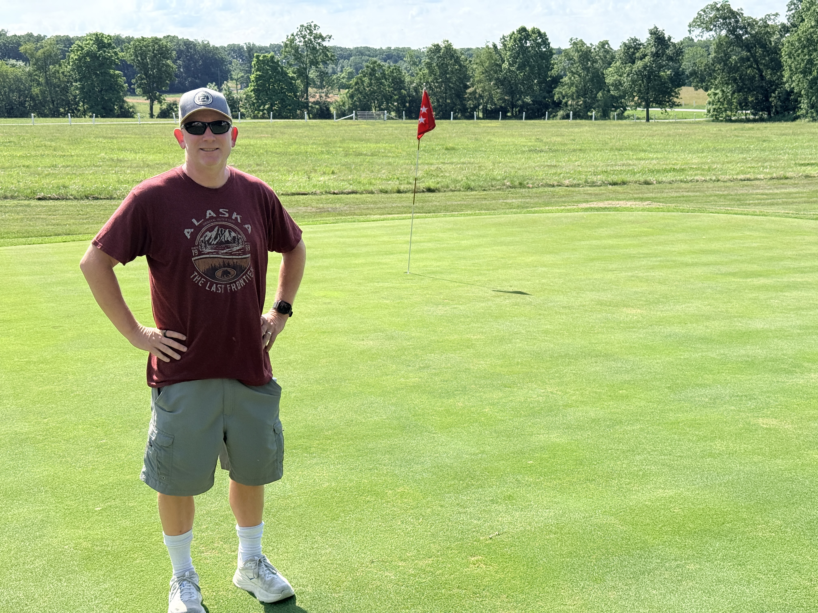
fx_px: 1134
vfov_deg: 30.3
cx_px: 409
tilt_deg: -8.8
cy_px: 306
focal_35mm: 48
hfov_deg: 39.7
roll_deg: +1.8
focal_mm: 6.76
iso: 100
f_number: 1.78
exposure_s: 1/4587
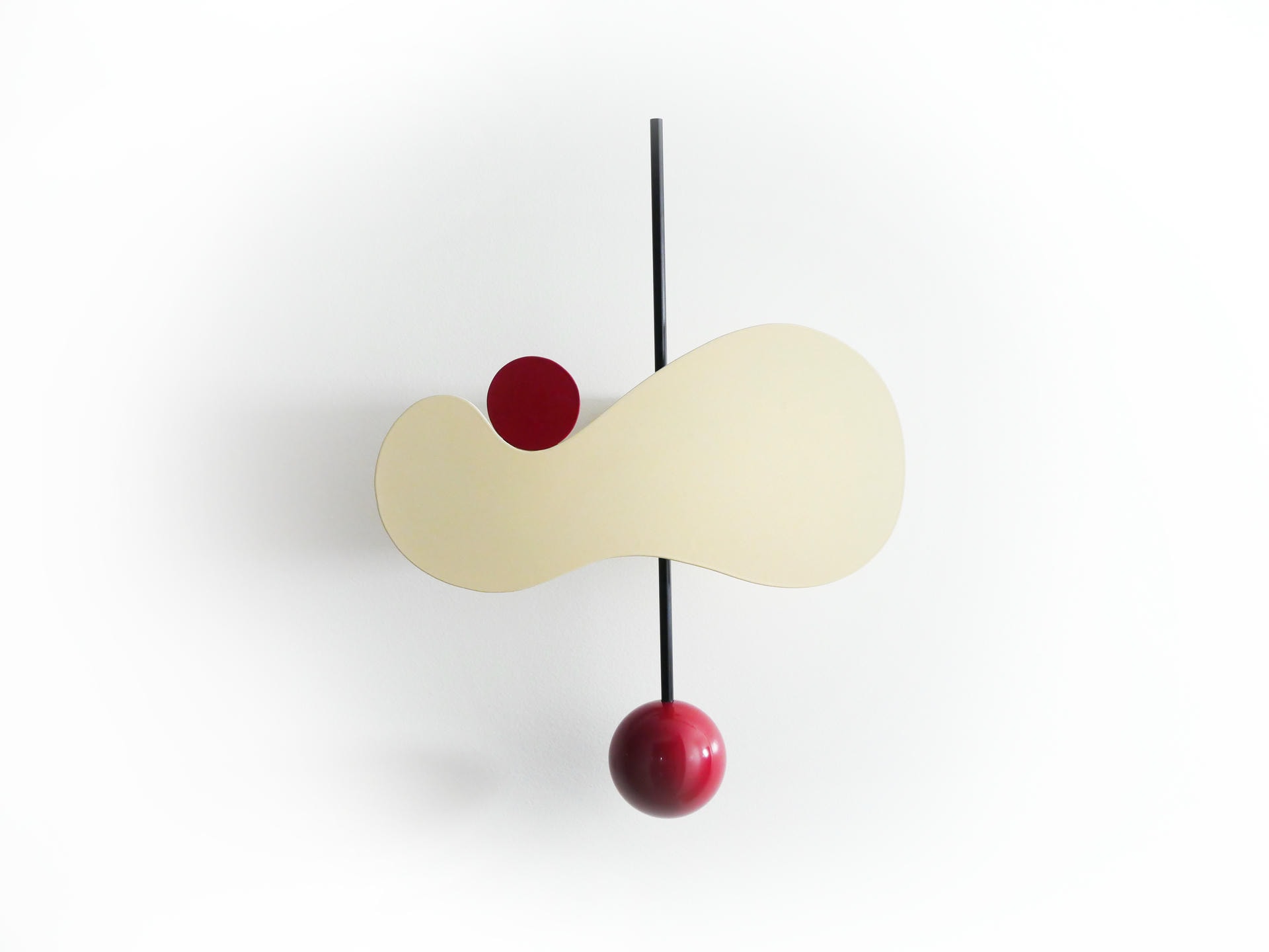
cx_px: 634
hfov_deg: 46.8
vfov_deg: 36.0
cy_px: 476
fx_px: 1466
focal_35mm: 40
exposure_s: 1/60
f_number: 5.6
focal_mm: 20
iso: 1250
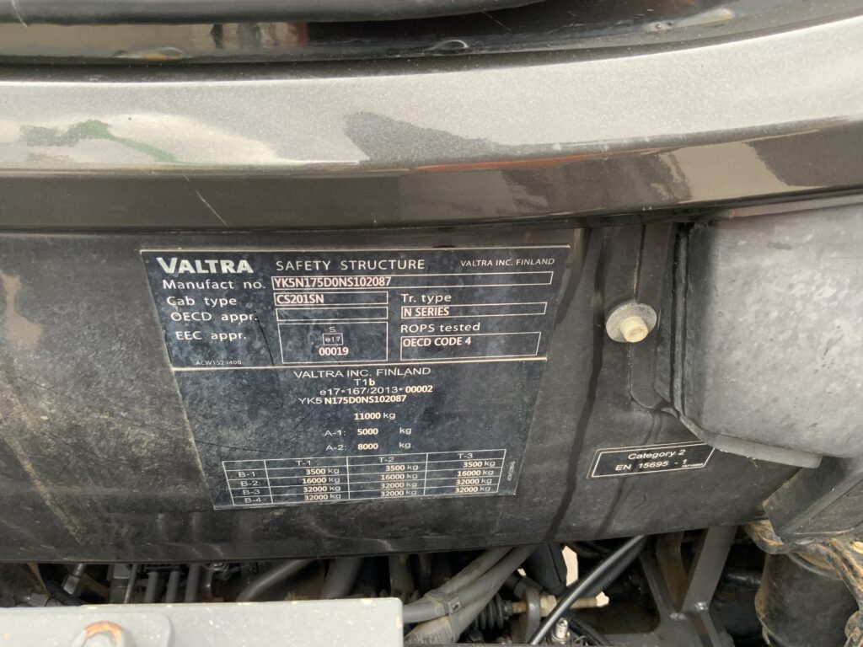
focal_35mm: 29
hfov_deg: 61.7
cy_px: 324
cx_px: 432
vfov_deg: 48.2
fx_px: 723
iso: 64
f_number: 1.8
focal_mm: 3
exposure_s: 1/122
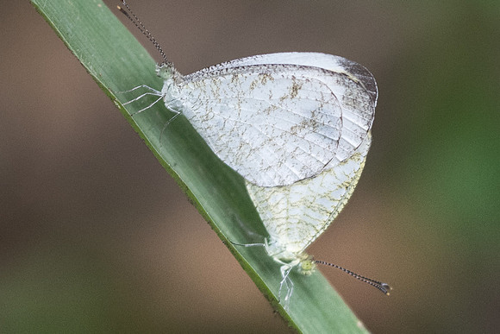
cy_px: 124
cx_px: 291
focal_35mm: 720
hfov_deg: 2.9
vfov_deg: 1.9
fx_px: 10006
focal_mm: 150
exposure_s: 1/640
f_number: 3.3
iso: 800
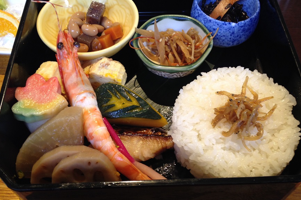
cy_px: 104
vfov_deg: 32.6
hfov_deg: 47.4
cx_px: 159
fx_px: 343
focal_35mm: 41
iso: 80
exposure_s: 1/20
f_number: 2.4
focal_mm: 4.28
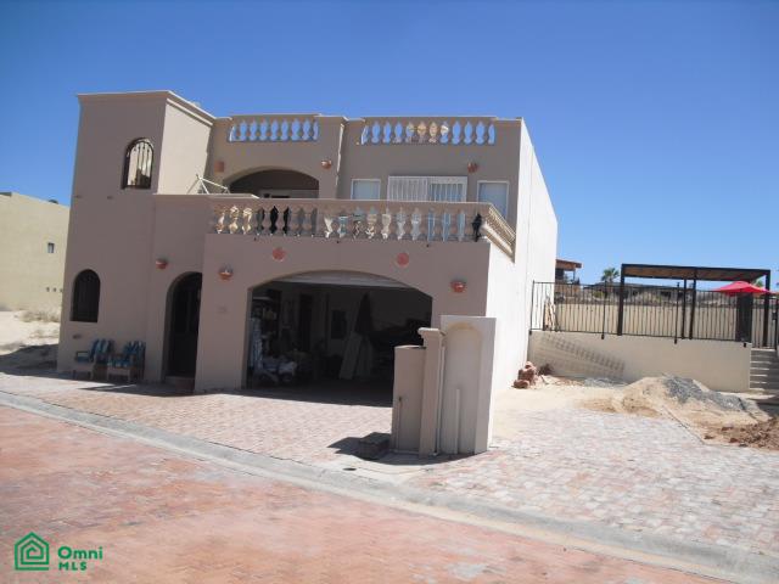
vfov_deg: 39.7
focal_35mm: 36
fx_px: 810
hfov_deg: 51.4
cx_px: 390
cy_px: 292
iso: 64
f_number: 7.8
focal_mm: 6.3
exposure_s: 1/160
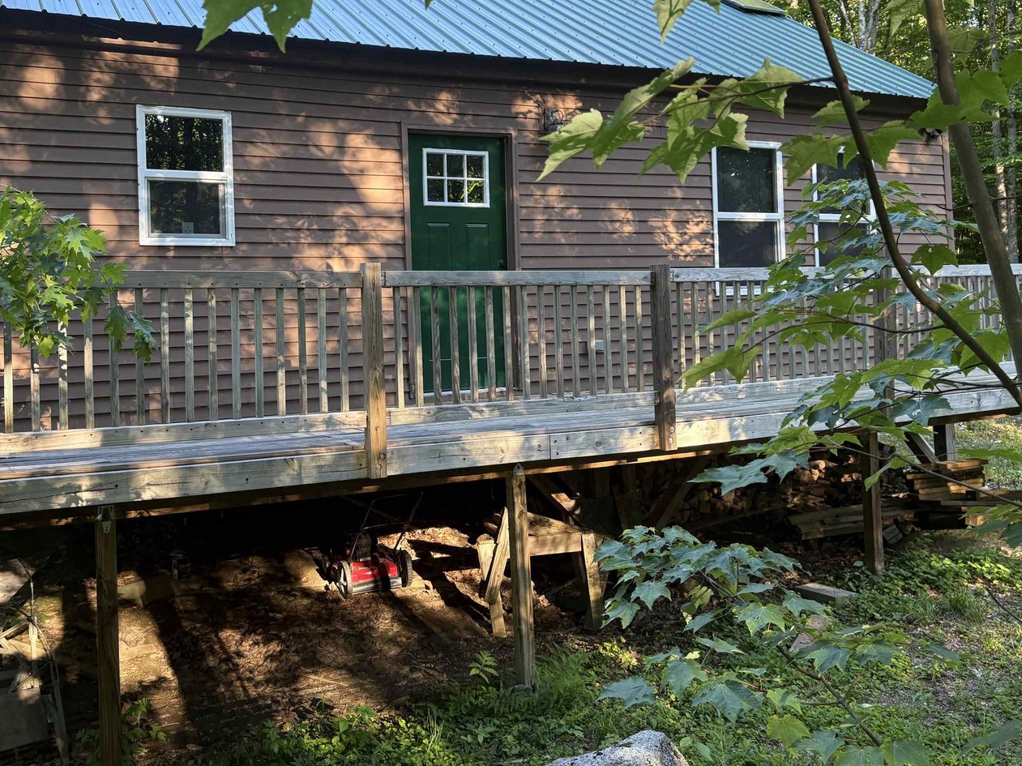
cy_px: 287
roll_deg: +1.2
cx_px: 448
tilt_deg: +2.1
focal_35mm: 33
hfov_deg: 55.2
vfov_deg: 42.6
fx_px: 974
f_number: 1.6
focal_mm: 5.96
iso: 80
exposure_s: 1/121
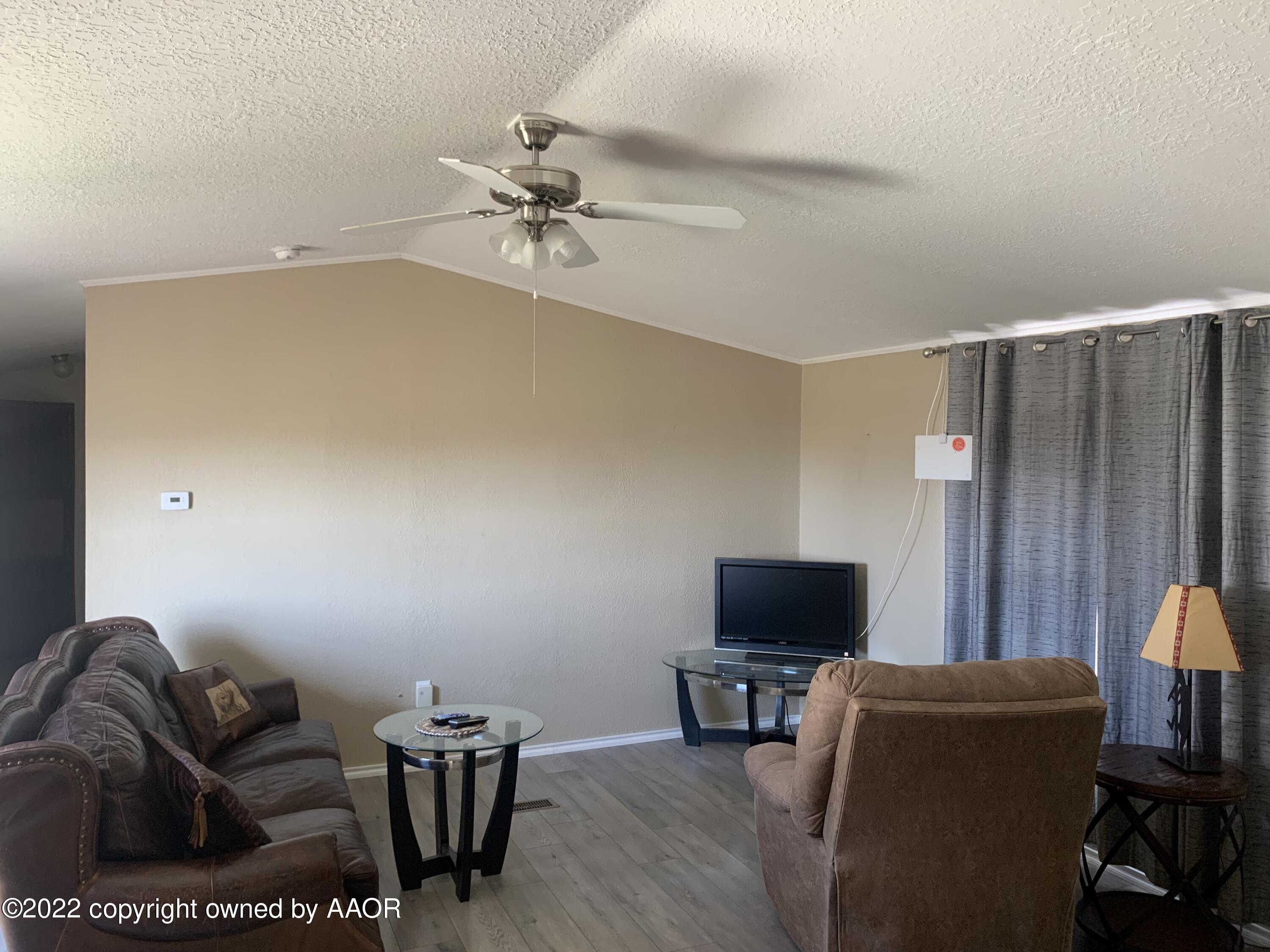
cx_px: 635
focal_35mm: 26
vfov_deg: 53.1
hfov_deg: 67.3
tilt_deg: -2.1
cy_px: 476
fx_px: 954
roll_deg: -0.8
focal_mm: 4.25
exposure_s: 1/62
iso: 100
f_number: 1.8
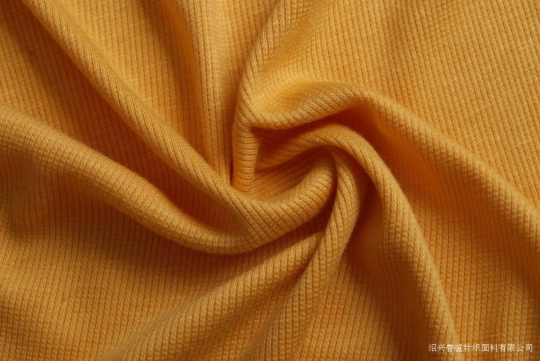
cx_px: 270
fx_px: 1081
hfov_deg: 28.0
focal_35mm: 72
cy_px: 180
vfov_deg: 19.0
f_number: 14
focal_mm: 48
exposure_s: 1/125
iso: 100
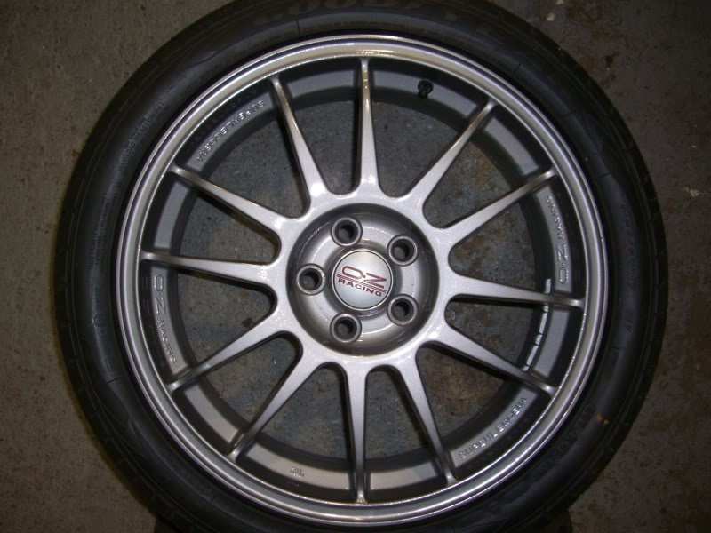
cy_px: 266
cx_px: 356
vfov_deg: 37.7
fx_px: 781
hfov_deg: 49.0
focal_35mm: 38
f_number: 2.8
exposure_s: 1/60
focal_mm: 7.9
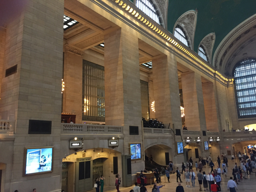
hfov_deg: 61.7
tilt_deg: +13.2
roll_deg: +0.7
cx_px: 128
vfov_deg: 48.2
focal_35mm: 29
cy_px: 96
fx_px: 214
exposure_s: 1/30
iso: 250
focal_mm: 4.15
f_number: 2.2
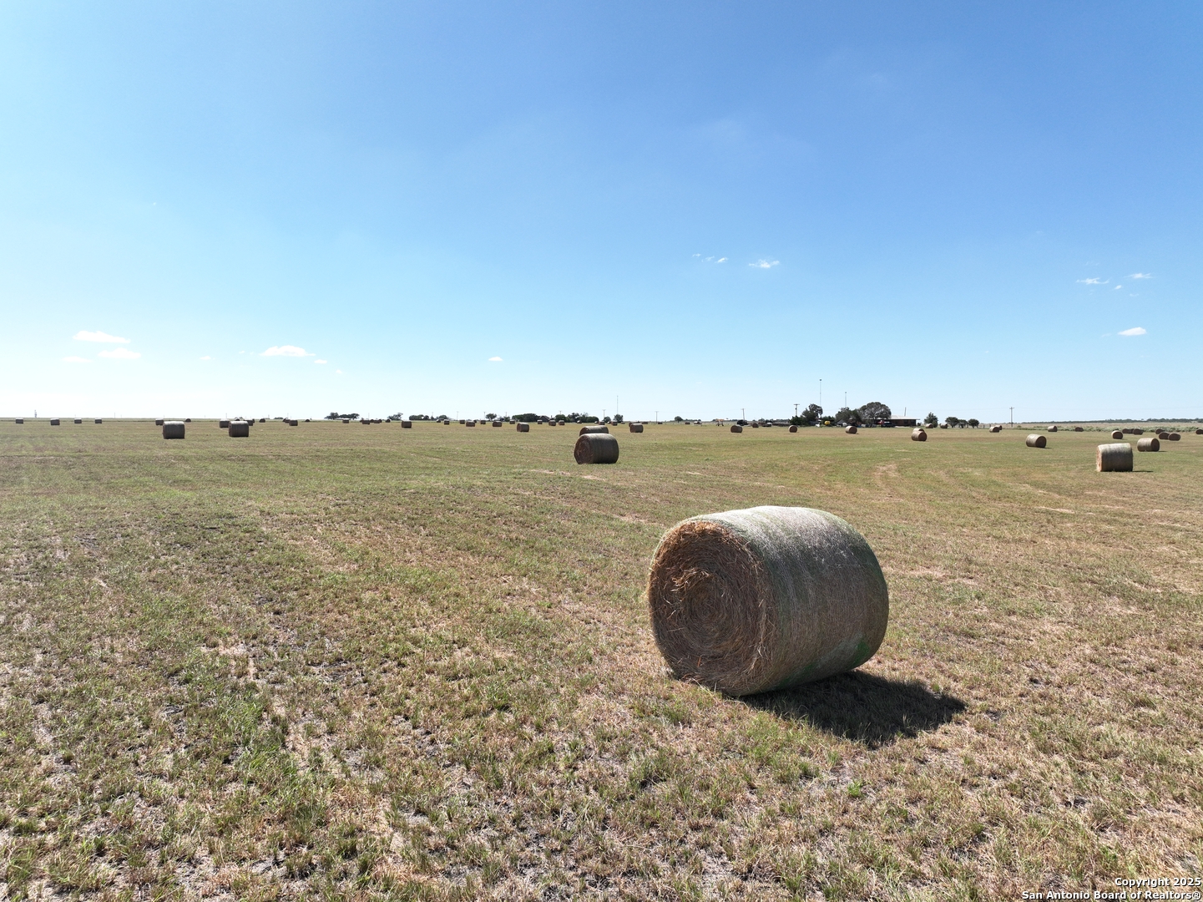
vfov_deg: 56.8
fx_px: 834
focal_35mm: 24
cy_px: 451
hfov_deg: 71.6
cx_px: 602
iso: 100
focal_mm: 12.29
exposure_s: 1/60
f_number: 3.5
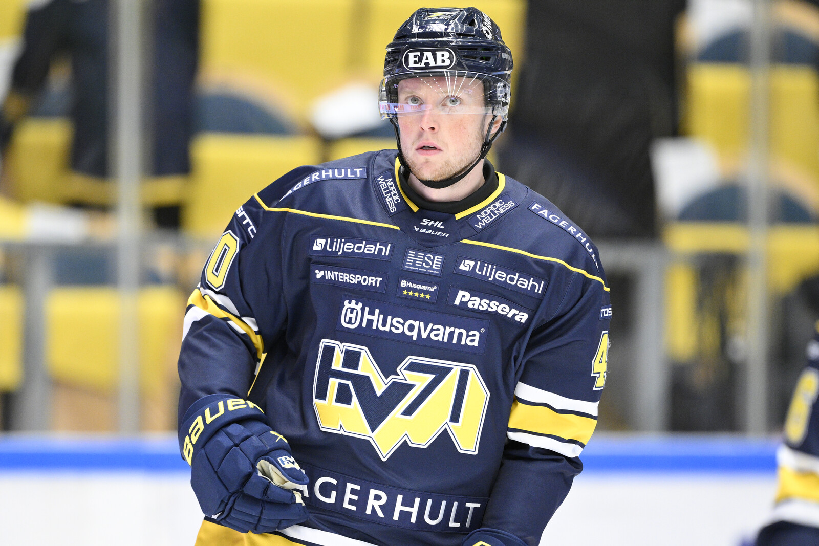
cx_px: 410
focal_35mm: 400
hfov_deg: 5.2
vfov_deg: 3.4
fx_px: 9100
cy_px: 273
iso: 3200
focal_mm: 400
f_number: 2.8
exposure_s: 1/800
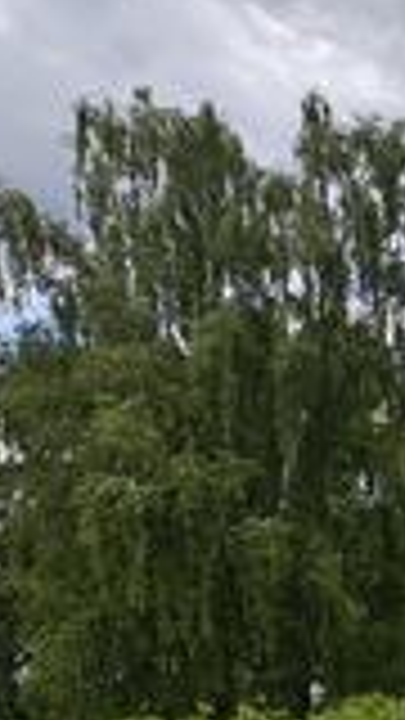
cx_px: 752
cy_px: 644
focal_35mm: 42
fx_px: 802
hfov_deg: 19.8
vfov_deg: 44.2
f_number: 2.2
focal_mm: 2.62
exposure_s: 1/1635
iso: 64
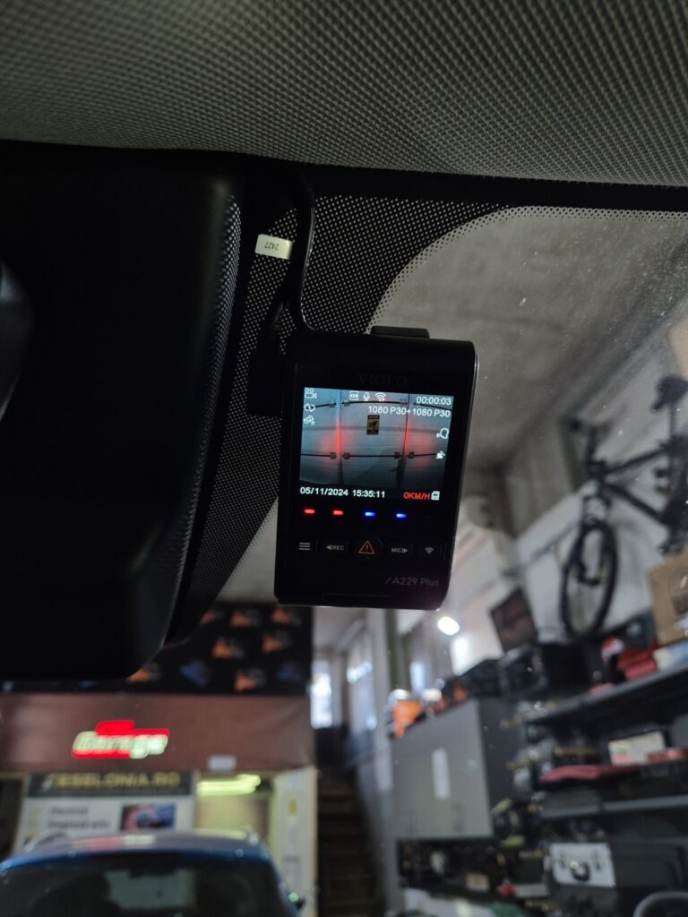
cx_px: 344
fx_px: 610
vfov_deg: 73.9
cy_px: 458
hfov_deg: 58.9
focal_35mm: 23
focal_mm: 5.4
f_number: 1.8
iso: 160
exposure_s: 1/100
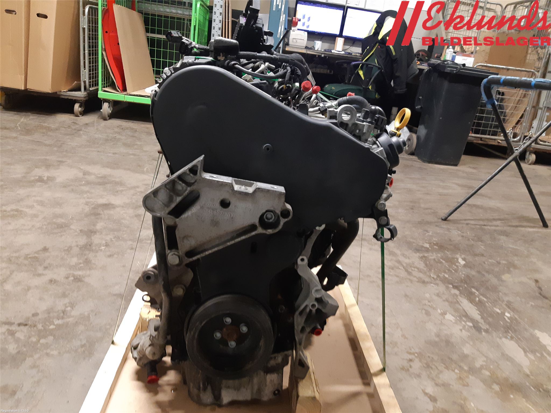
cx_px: 276
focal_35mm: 26
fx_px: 414
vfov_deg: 53.1
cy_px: 206
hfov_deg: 67.3
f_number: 1.7
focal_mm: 3.93
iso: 250
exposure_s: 1/33
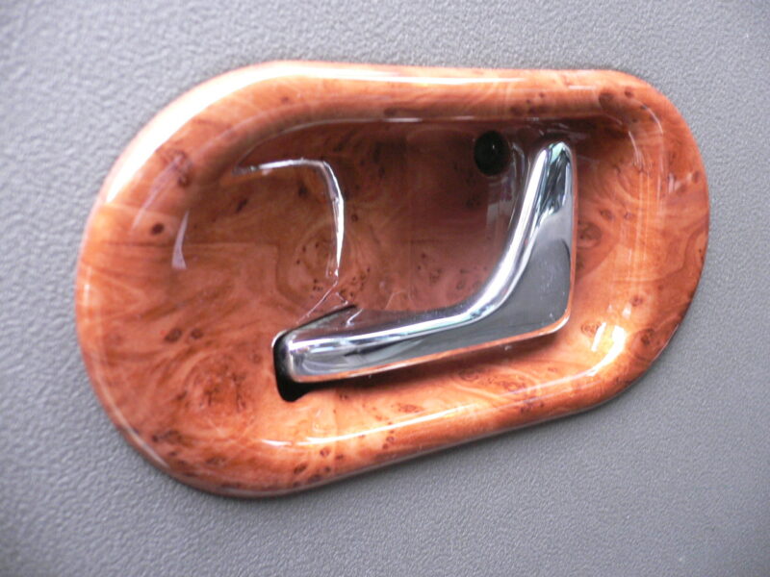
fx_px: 779
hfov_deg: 52.6
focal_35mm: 35
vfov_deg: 40.7
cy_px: 288
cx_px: 385
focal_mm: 5.8
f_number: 2.8
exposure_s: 1/10
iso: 200
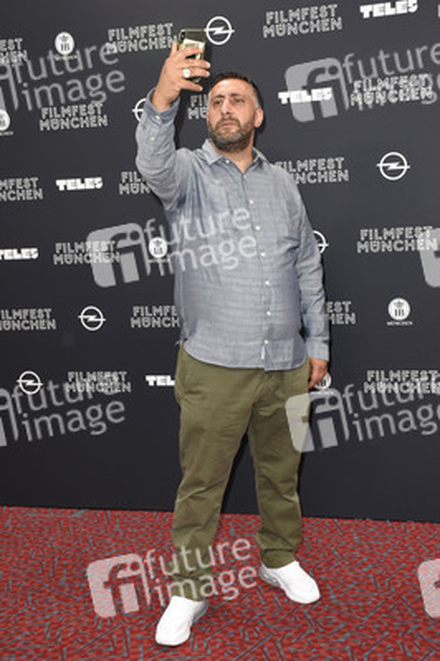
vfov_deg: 41.1
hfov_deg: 28.0
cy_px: 330
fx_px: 881
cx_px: 220
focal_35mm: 48
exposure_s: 1/160
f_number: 6.3
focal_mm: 32
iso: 800
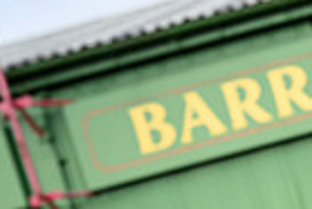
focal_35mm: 100
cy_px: 349
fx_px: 868
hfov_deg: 15.7
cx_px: 637
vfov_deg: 12.7
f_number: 4
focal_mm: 24
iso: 500
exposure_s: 1/250
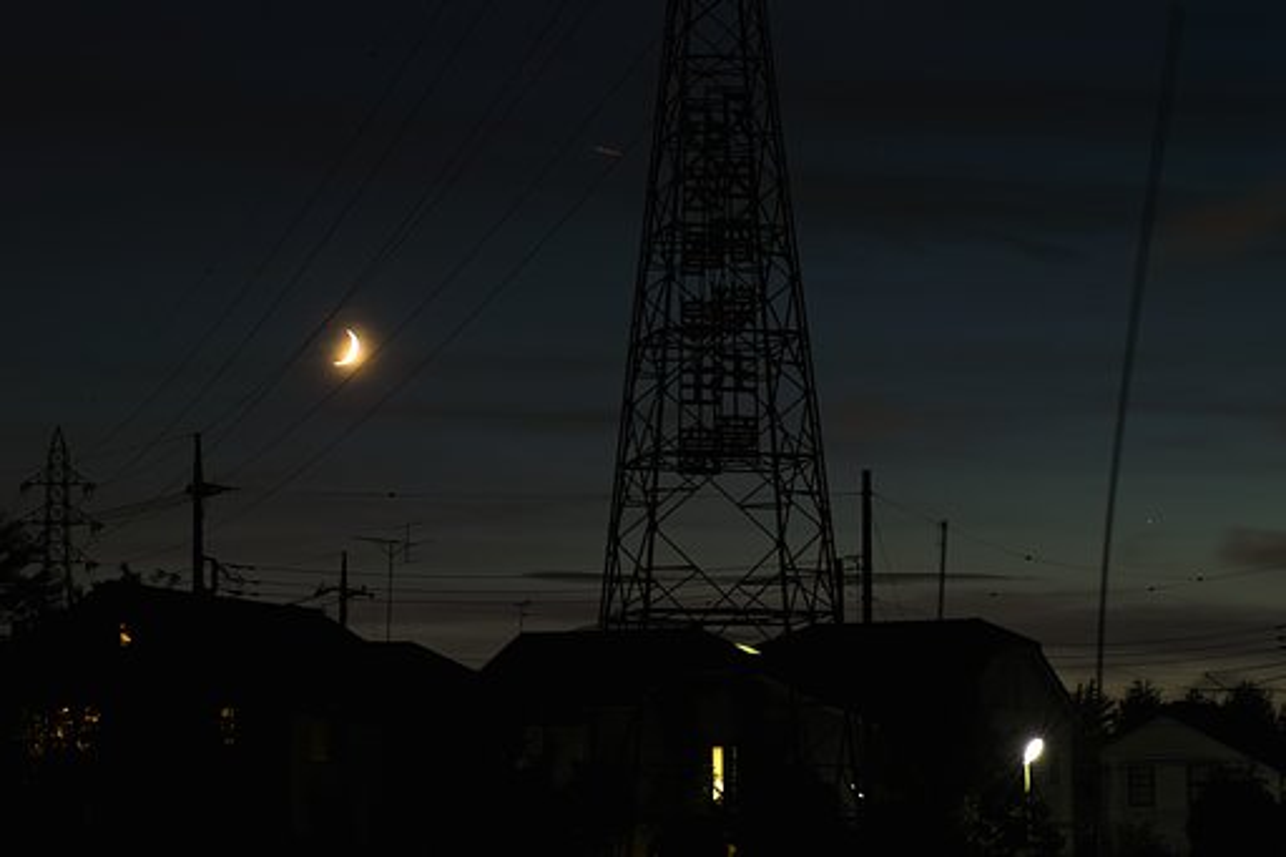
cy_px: 428
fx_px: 4249
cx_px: 643
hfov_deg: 17.2
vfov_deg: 11.5
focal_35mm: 119
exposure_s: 2.5
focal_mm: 70
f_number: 4
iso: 100
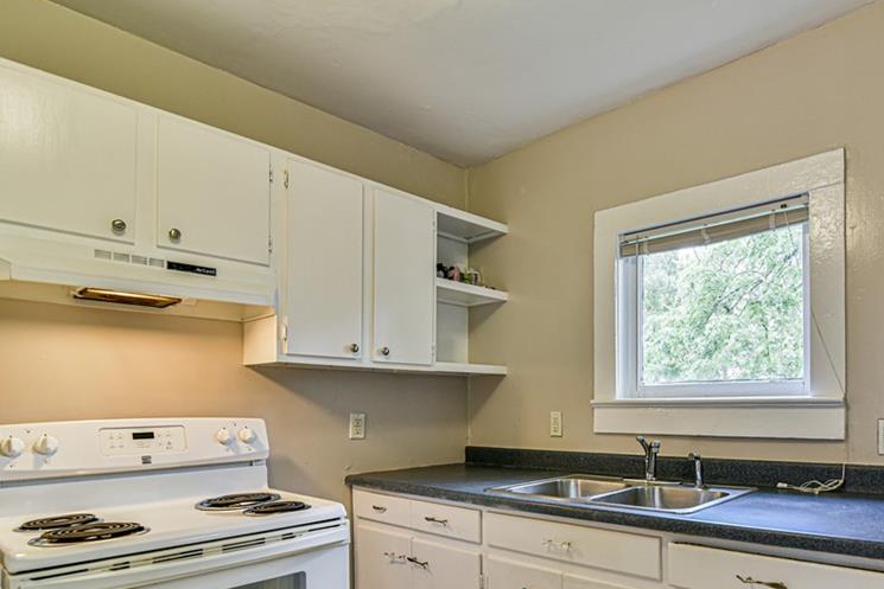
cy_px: 396
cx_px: 598
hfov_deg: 75.8
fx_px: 540
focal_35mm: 22
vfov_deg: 55.9
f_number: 5
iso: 800
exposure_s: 1/100
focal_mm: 16
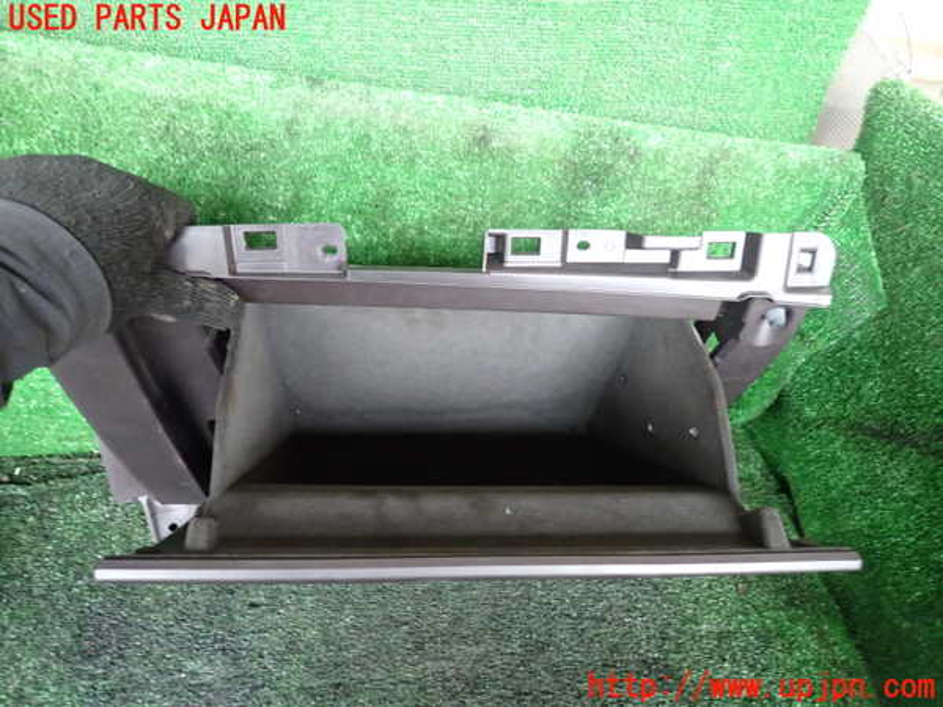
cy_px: 354
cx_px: 472
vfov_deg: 54.9
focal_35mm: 25
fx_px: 681
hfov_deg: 69.4
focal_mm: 4.5
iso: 500
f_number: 2
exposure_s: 1/30
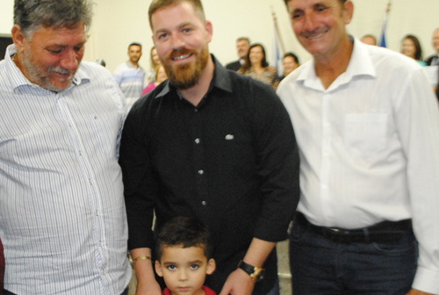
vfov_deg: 28.1
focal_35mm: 48
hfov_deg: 40.8
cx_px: 171
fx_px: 587
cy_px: 180
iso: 1600
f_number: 3.8
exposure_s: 1/40
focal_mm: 20
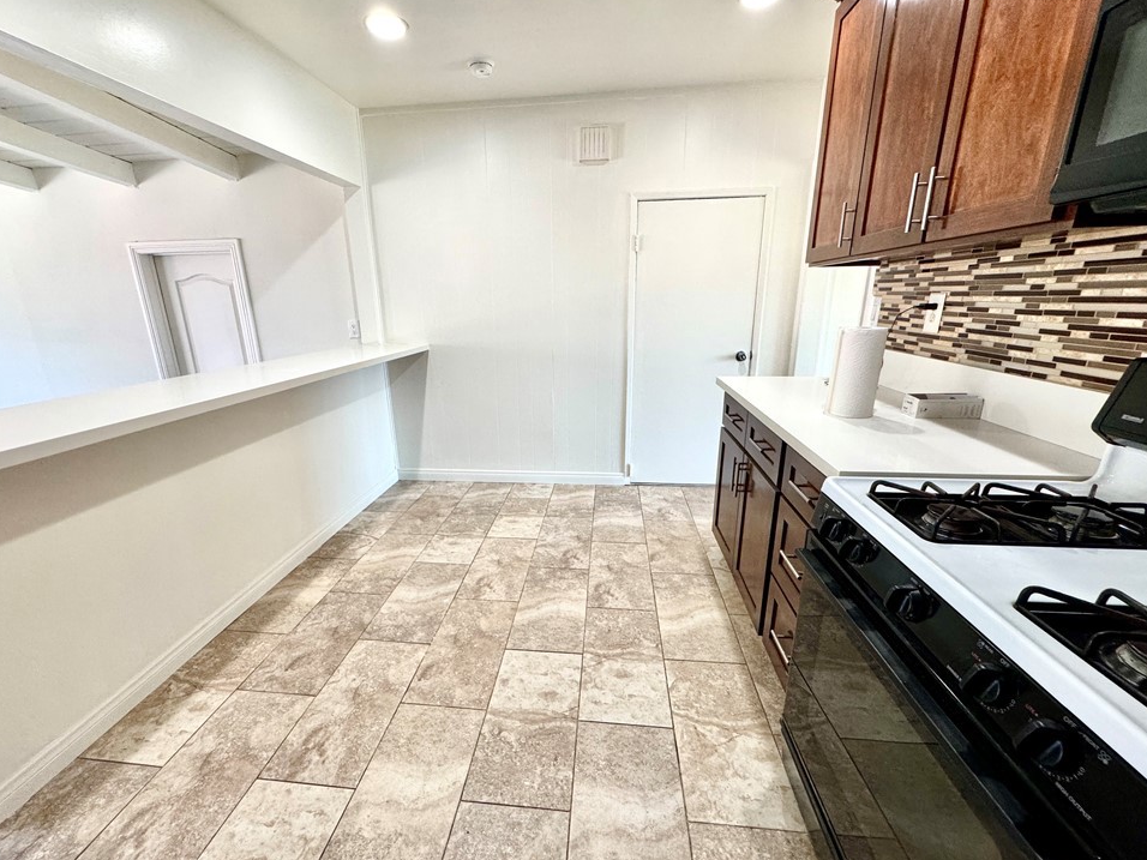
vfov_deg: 81.7
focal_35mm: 15
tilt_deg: -17.1
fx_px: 497
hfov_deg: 98.1
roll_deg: +0.6
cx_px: 551
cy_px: 445
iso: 250
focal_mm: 2.22
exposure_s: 1/120
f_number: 2.2
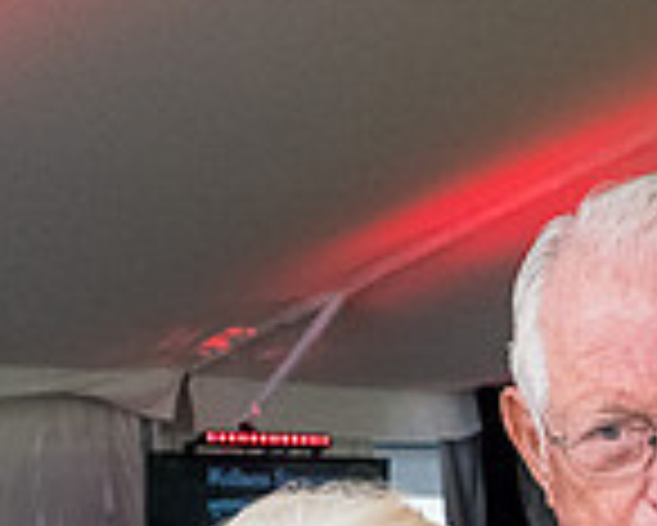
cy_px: 838
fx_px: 3269
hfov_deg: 11.4
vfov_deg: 8.9
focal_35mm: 168
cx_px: 634
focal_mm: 30.2
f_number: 7.1
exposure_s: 1/250
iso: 2000
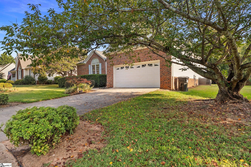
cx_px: 126
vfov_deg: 62.7
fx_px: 137
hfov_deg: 84.8
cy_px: 84
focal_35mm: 20
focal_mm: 19.7
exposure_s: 1/250
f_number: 5.6
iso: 400
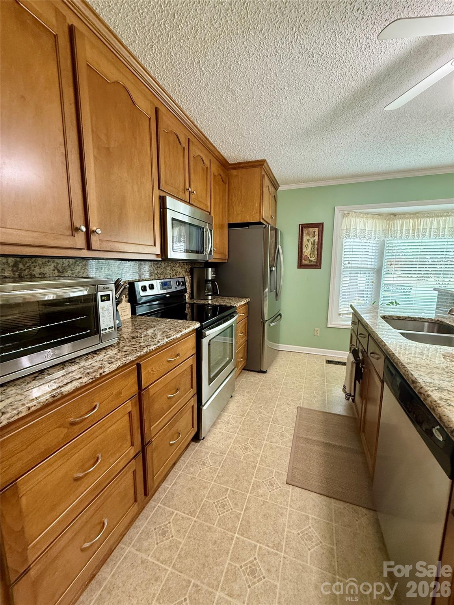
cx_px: 227
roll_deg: -0.6
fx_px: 245
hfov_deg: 85.7
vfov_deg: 102.1
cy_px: 302
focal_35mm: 14
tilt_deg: -8.0
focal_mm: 2.22
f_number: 2.2
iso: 500
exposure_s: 1/60
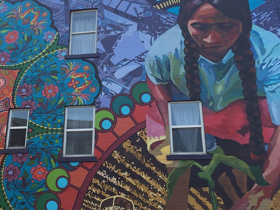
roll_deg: -3.1
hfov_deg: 42.3
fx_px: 356
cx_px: 91
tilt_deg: +20.5
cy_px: 113
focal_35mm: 44
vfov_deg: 32.8
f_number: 2.2
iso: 32
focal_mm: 4.15
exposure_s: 1/628
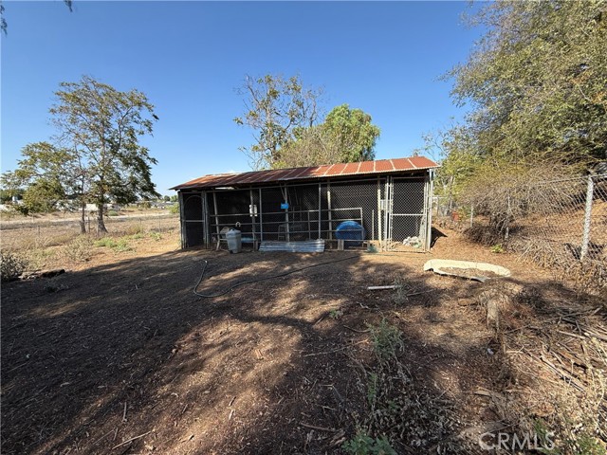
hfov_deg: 102.1
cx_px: 304
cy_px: 228
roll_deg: +0.1
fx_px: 245
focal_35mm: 14
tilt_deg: -5.4
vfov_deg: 85.7
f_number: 2.2
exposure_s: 1/658
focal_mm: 2.22
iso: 50
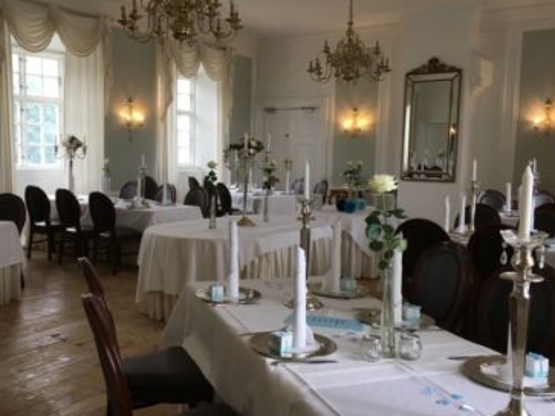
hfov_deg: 51.2
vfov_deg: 39.6
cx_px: 234
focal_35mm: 36
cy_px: 206
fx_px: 577
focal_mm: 4.15
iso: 40
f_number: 2.2
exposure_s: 1/33
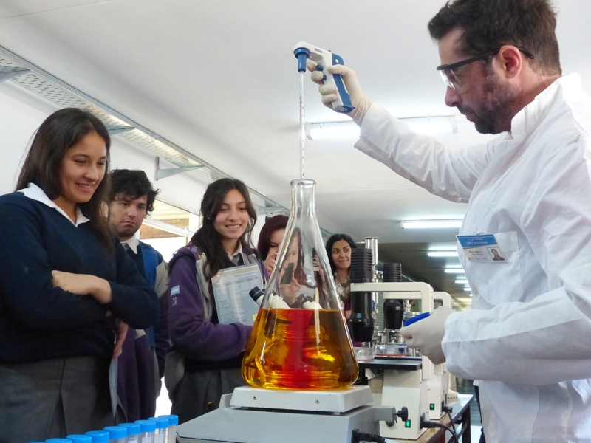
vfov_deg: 37.7
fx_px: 649
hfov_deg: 49.0
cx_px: 296
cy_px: 222
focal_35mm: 38
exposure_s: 1/125
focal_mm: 6.8
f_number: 3.2
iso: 800
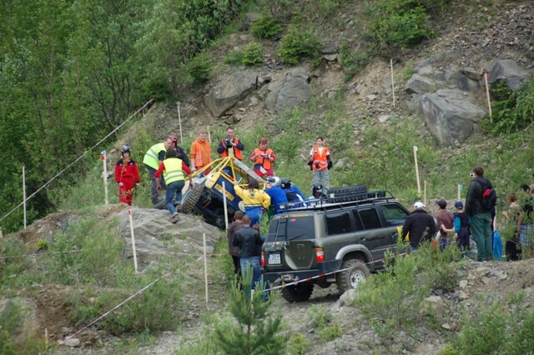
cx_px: 267
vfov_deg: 4.6
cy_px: 178
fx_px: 4448
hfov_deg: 6.9
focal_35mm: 300
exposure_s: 1/320
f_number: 5.6
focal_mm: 200
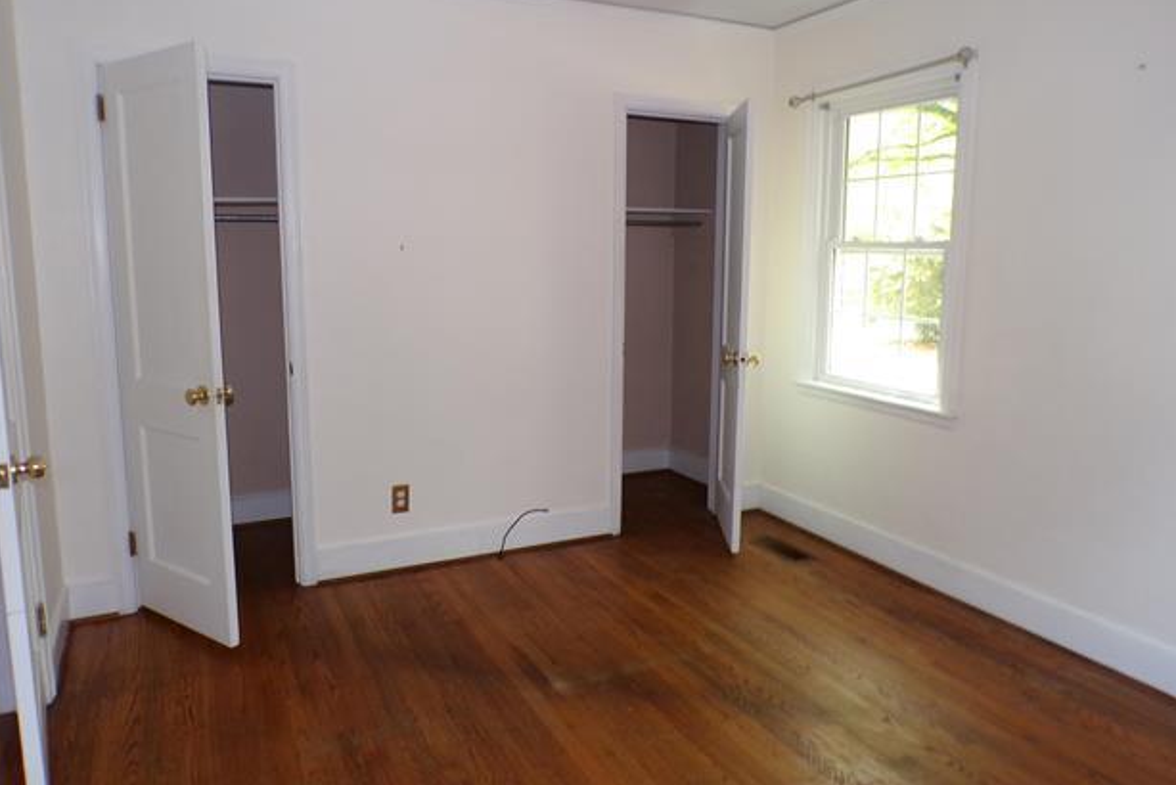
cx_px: 598
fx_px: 850
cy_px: 358
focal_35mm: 26
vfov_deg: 49.5
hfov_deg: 69.4
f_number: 3
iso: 200
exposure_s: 1/17
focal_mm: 4.3
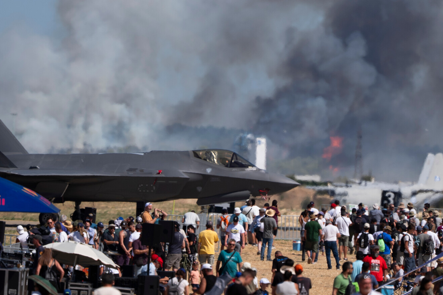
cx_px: 247
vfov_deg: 1.8
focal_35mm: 767
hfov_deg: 2.7
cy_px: 80
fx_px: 9438
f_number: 4
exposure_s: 1/3200
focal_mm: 420
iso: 250
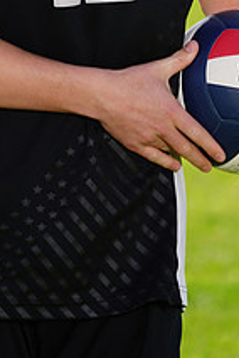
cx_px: 77
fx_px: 8125
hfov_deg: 1.7
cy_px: -104
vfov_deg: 2.5
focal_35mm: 816
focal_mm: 300
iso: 64
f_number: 6.3
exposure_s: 1/200
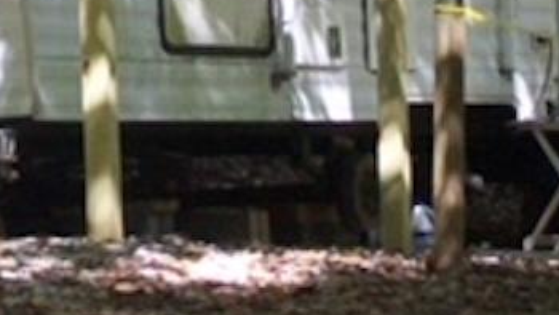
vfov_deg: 3.7
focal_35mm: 327
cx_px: 166
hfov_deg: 6.6
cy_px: -203
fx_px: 4848
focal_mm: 14.7
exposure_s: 1/125
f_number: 4.3
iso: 136
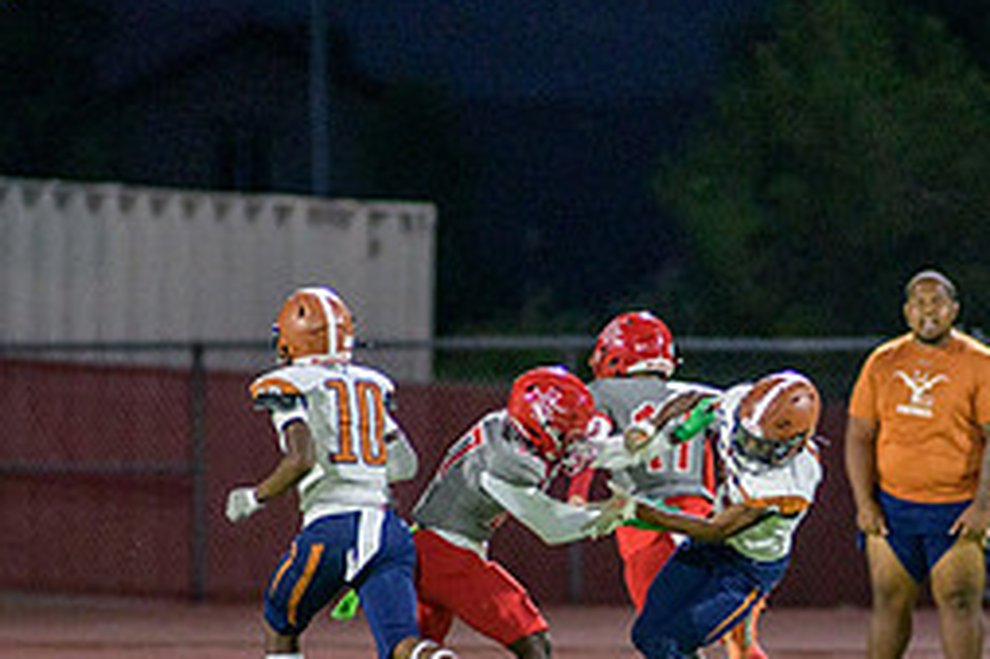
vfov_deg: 2.0
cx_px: 686
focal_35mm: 685
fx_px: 18825
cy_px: 517
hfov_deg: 3.0
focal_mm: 300
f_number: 2.8
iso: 3200
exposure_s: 1/800
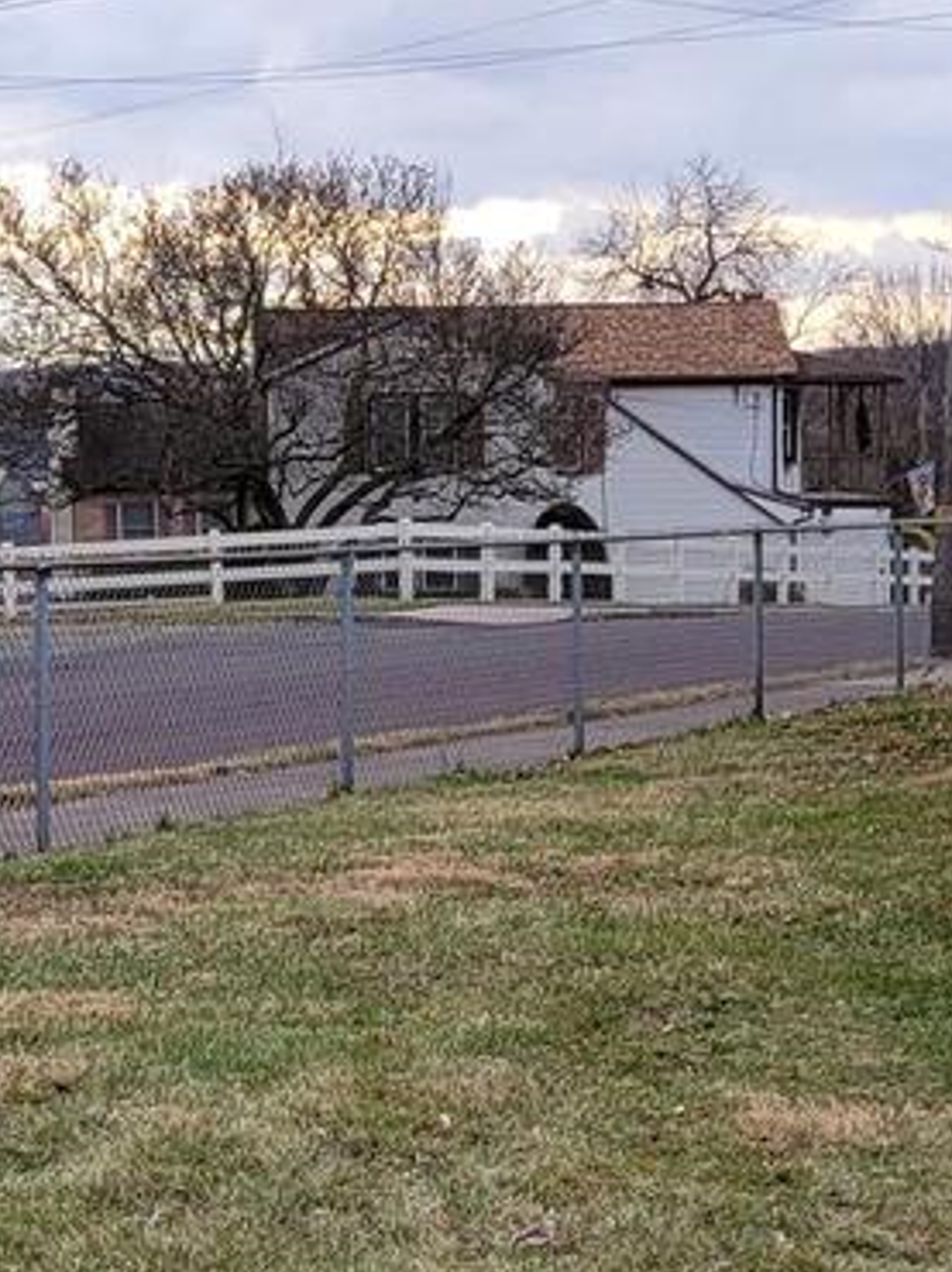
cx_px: 546
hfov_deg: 13.7
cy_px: 1062
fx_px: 3965
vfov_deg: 18.0
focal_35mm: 108
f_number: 1.8
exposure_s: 1/415
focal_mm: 5.4
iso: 40
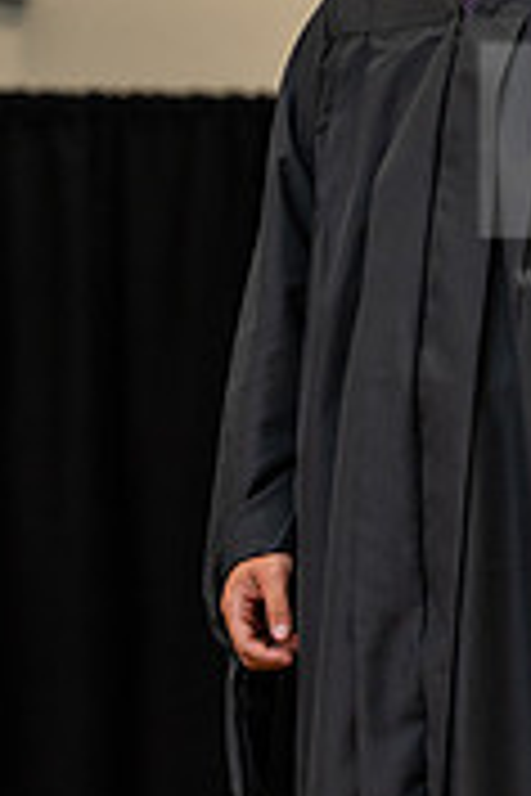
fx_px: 4845
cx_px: 410
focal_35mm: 219
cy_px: 324
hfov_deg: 6.3
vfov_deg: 9.4
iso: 1600
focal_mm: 86
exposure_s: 1/200
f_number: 3.5
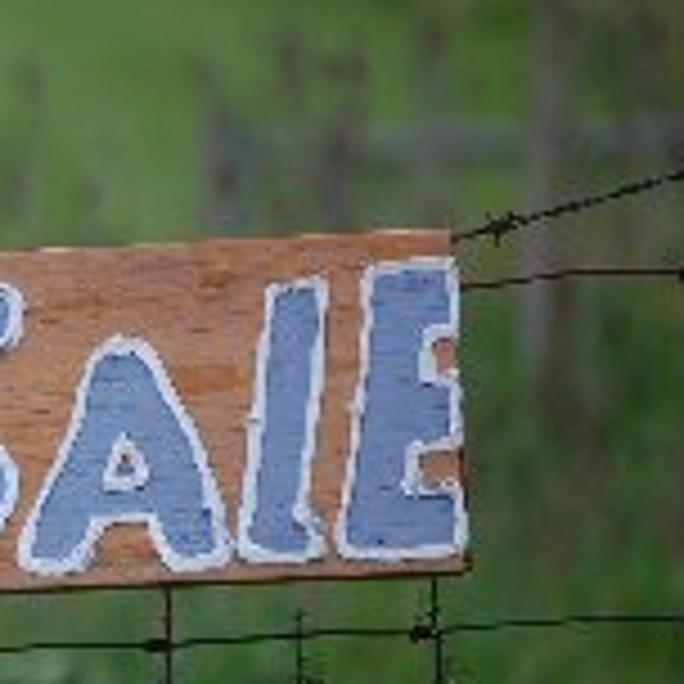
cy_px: 477
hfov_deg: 2.6
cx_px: -288
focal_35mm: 677
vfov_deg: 2.6
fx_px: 15143
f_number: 5.3
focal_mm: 165
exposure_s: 1/640
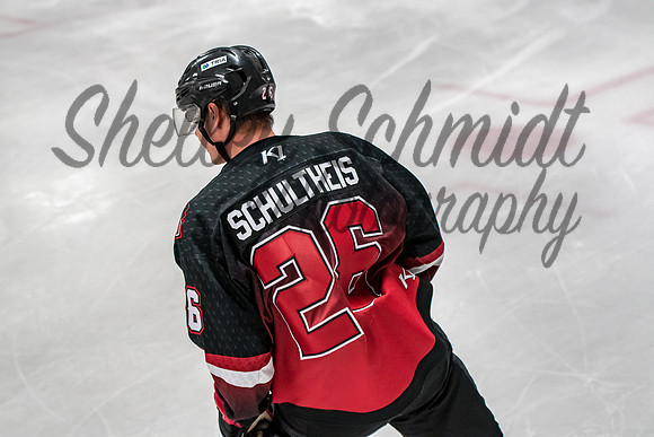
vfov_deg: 13.0
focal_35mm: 105
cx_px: 327
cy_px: 218
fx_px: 1908
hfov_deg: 19.5
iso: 2000
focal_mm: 70
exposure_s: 1/800
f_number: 3.2
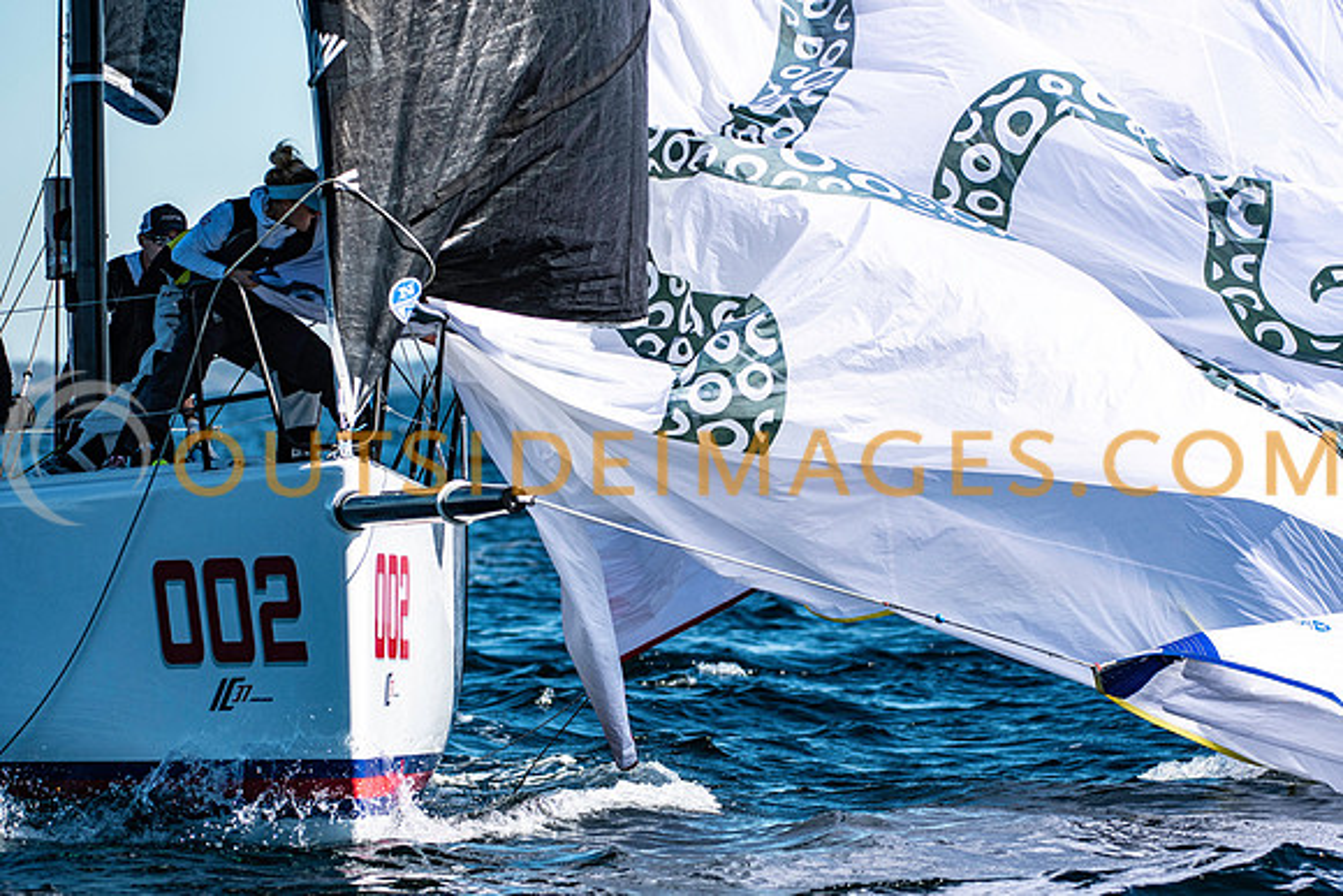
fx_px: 11194
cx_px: 672
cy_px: 448
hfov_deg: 6.9
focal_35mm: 300
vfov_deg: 4.6
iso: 320
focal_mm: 200
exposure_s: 1/2500
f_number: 5
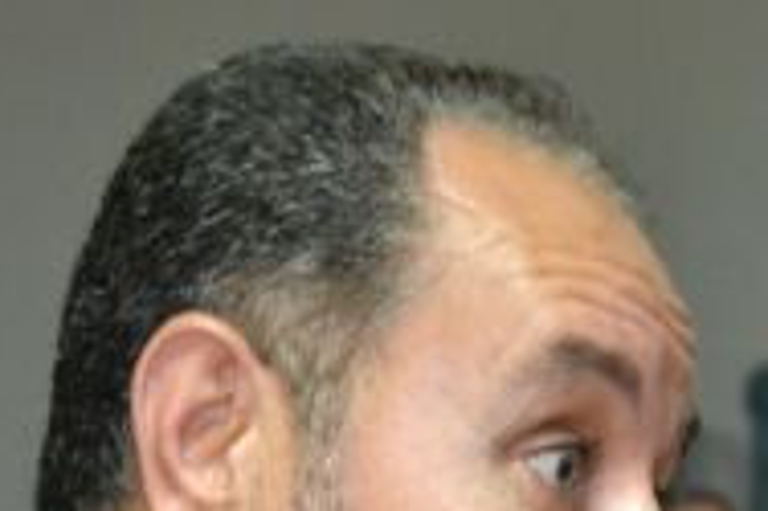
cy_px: 805
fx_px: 5435
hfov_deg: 8.0
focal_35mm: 255
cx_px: 768
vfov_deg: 5.3
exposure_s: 1/60
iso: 3200
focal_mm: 50
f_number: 5.6
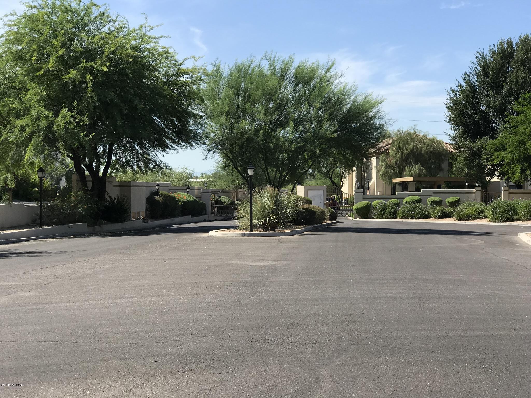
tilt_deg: -0.9
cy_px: 199
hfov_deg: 33.8
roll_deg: -0.2
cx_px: 266
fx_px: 874
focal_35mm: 57
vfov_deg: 25.7
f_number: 2.8
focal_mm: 6.6
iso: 20
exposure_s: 1/772
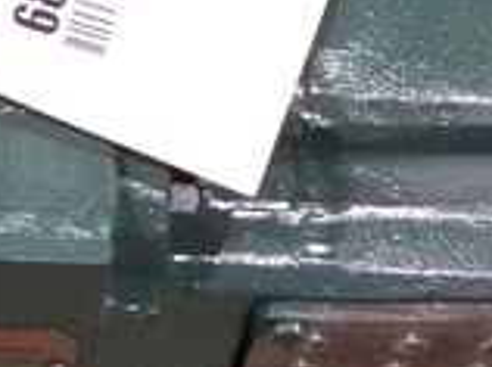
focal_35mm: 167
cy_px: 0
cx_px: -299
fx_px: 2370
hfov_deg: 11.3
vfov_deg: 8.8
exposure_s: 1/24
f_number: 2.4
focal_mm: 3.3
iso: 100
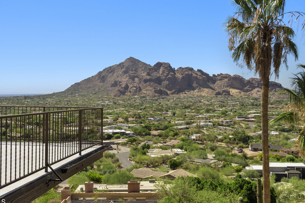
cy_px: 97
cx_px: 141
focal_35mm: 40
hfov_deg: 48.4
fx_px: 339
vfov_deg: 33.4
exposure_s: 1/640
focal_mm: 35
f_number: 8
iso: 500
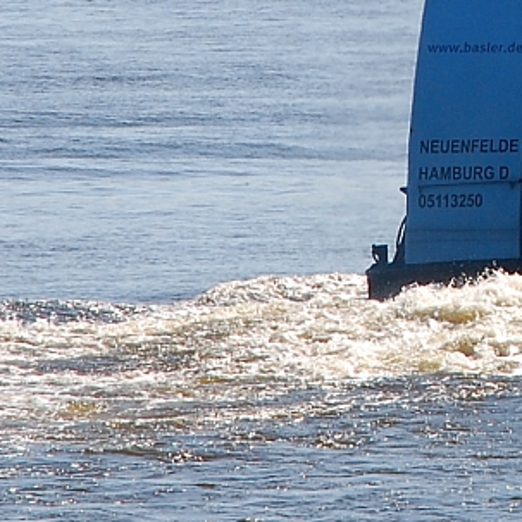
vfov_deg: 3.0
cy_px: -8
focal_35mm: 581
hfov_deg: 3.0
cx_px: 761
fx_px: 9920
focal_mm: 135
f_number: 10
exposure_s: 1/250
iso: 180
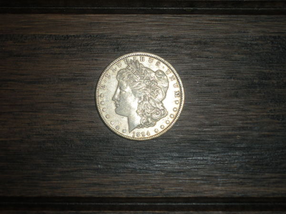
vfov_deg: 18.2
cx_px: 143
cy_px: 107
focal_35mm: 81
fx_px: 669
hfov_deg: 24.1
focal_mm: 14.2
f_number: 4.8
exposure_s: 1/125
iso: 64
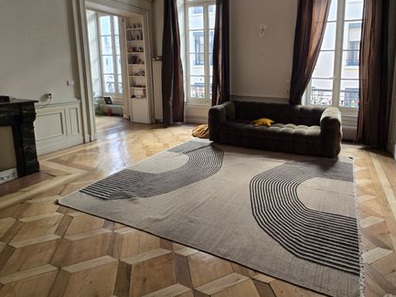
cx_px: 255
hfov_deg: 85.5
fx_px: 206
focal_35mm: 18
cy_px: 99
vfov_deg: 69.6
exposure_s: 1/60
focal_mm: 2.2
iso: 160
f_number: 2.2
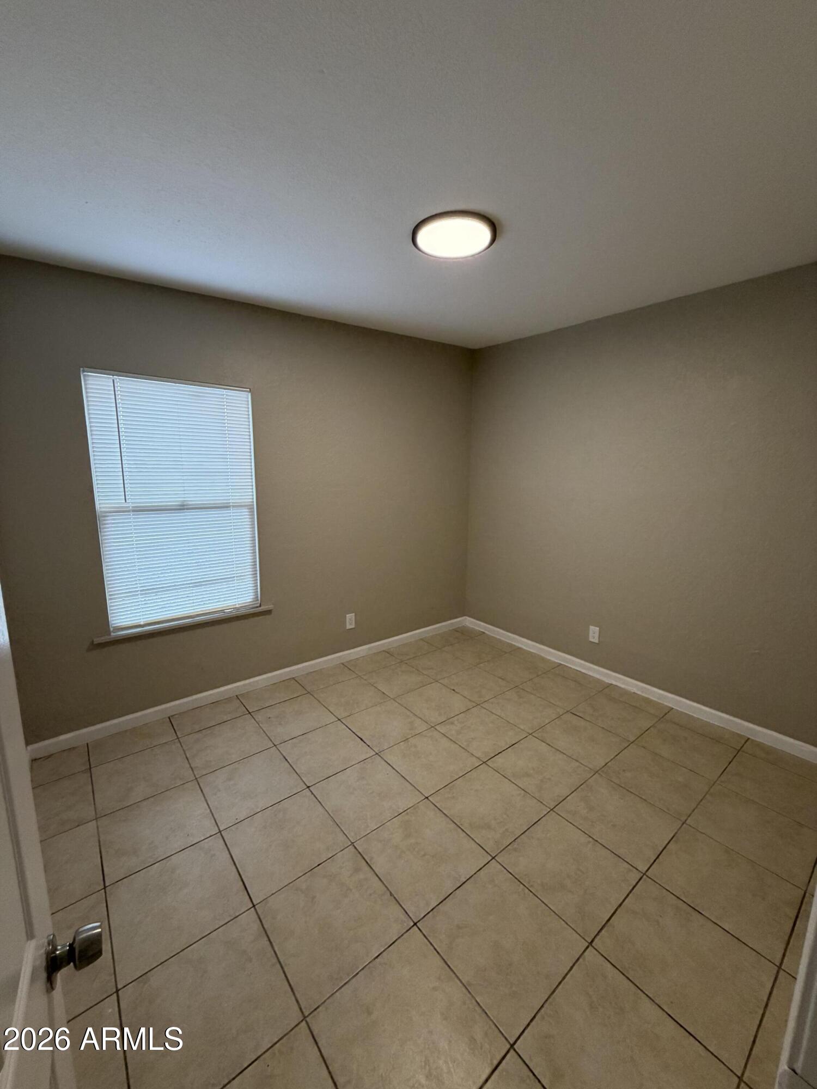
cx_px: 408
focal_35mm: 14
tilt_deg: -11.0
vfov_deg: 102.1
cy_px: 544
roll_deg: -0.5
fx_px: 441
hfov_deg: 85.7
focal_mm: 2.22
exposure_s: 1/120
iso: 250
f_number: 2.2
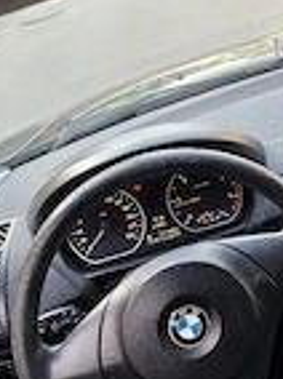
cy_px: 163
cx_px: 259
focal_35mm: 65
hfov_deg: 22.0
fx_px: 711
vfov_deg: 29.8
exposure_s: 1/100
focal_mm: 5.54
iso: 64
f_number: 1.8
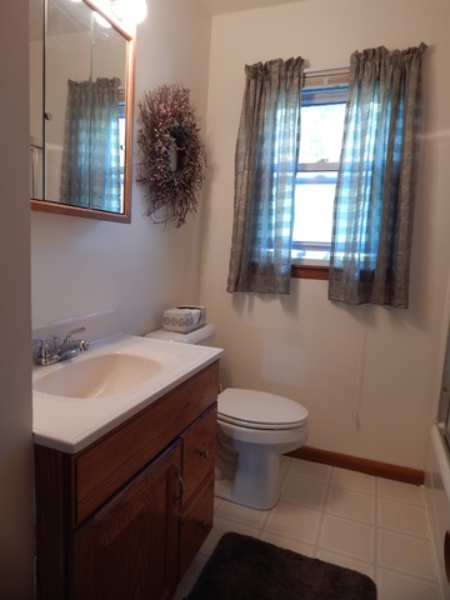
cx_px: 225
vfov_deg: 76.4
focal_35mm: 22
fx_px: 381
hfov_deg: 61.1
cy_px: 300
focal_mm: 4
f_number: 3
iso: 125
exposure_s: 1/30
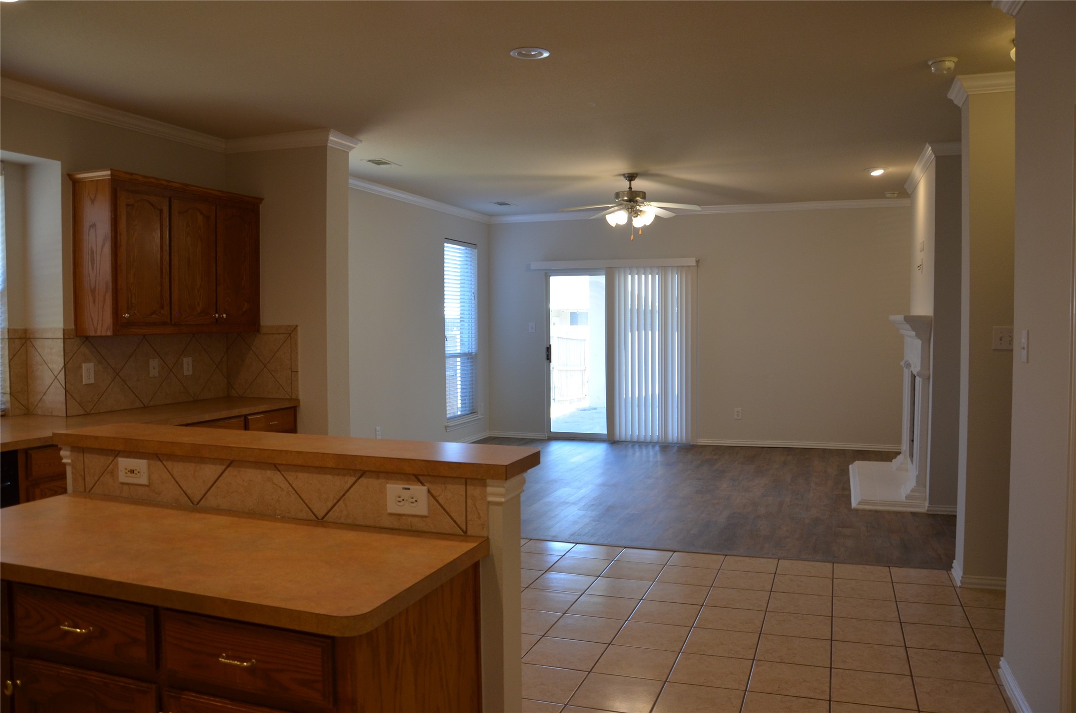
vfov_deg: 47.7
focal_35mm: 27
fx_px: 805
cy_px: 356
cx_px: 538
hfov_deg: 67.5
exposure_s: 1/80
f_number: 4.5
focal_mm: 18
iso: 400
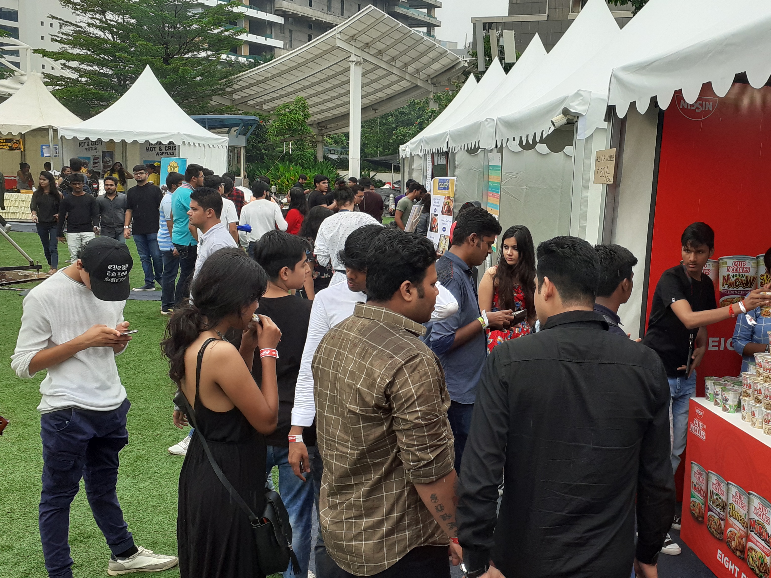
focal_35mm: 42
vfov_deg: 34.3
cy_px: 281
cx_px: 520
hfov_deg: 44.1
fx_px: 935
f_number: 1.9
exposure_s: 1/311
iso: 40
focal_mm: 3.6
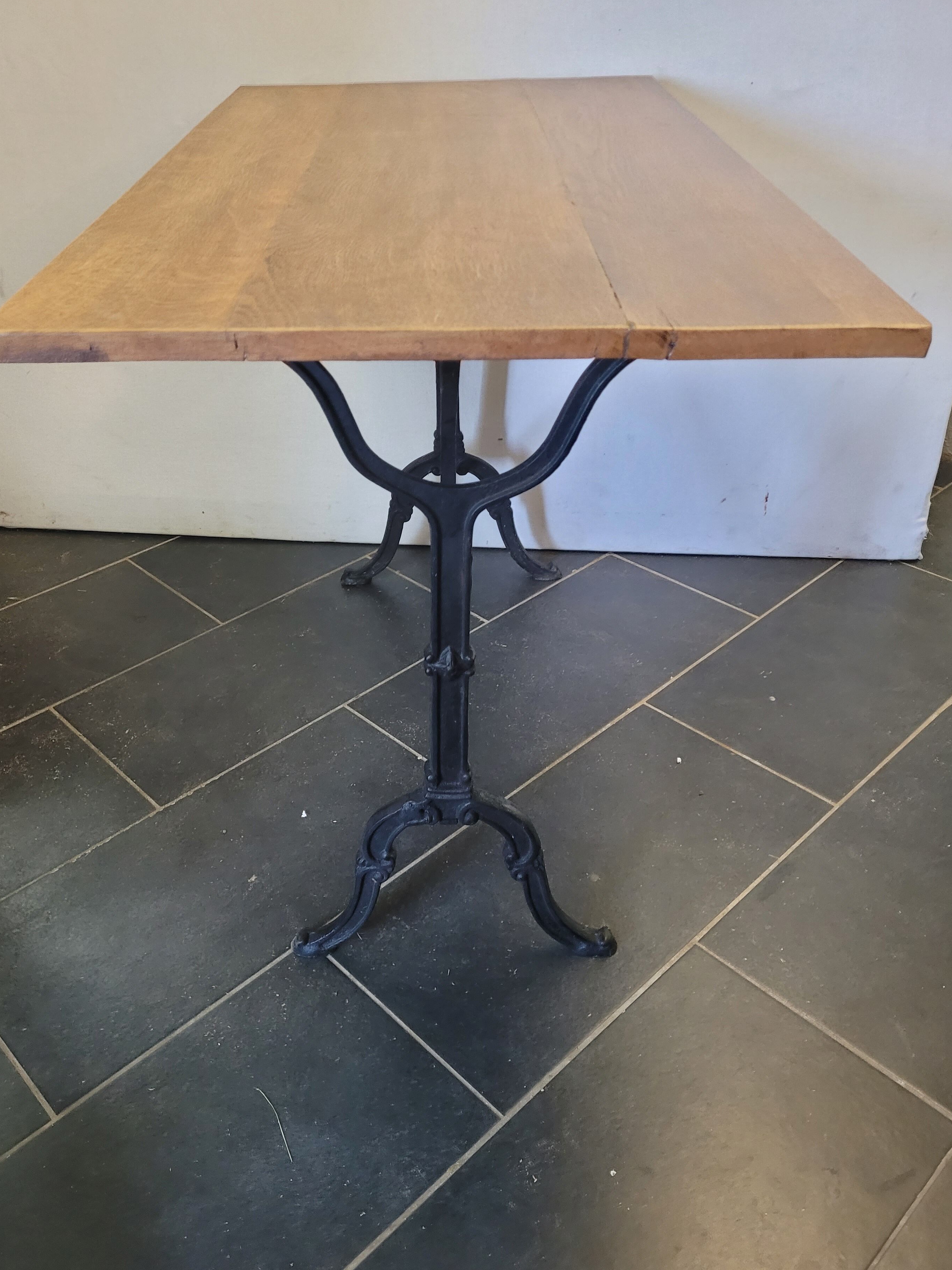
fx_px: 1063
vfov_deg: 61.6
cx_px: 428
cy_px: 675
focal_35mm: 29
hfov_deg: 48.2
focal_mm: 5.4
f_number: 1.8
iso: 800
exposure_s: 1/50
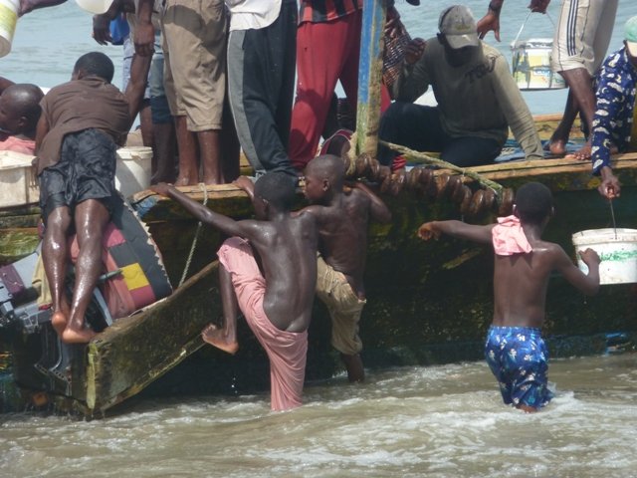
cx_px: 318
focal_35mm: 300
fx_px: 5521
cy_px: 239
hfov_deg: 6.6
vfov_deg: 5.0
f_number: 4.9
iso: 160
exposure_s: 1/800
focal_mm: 49.2
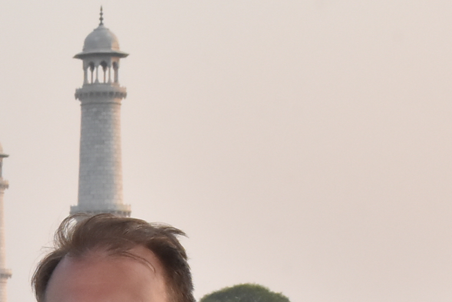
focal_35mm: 234
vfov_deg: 5.8
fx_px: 2941
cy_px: 412
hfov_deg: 8.5
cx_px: -326
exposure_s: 1/250
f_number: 16
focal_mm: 40
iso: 1250
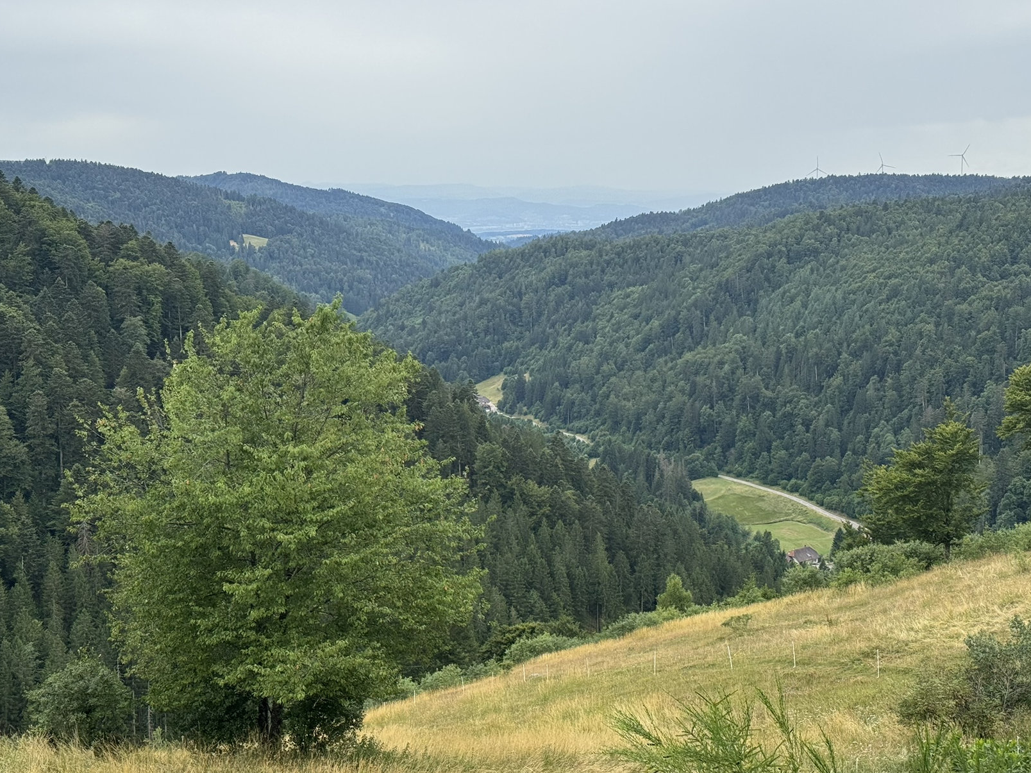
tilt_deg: -8.3
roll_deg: +0.4
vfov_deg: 26.6
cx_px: 550
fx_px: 1638
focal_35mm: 55
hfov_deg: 34.9
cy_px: 397
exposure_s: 1/1724
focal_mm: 6.76
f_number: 1.78
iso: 64
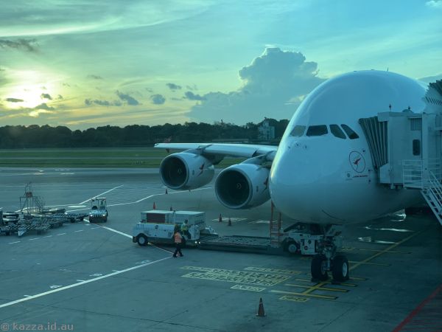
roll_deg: +0.8
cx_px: 221
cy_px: 166
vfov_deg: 28.0
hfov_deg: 36.8
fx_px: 664
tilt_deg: -1.8
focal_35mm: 52
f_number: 2.4
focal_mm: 6
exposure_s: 1/138
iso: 16
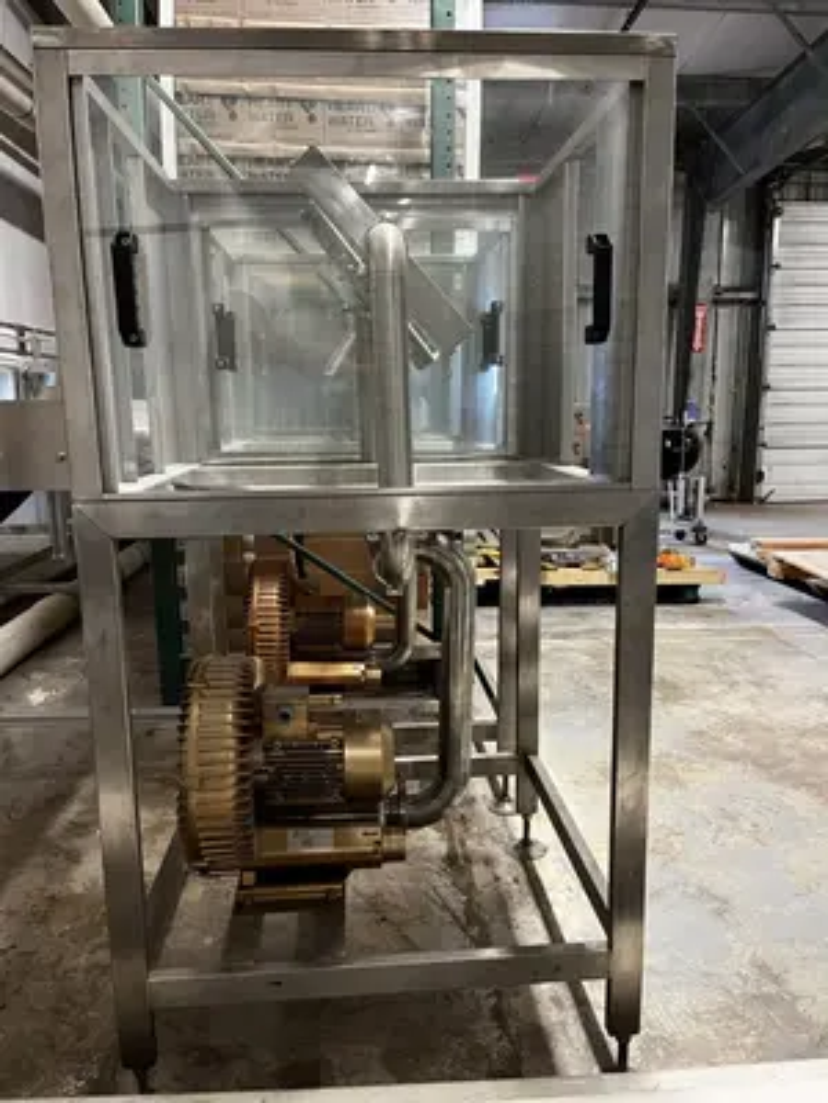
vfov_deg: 67.3
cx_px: 414
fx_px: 829
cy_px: 552
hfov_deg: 53.1
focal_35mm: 26
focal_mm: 5.1
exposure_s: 1/40
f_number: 1.6
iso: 400
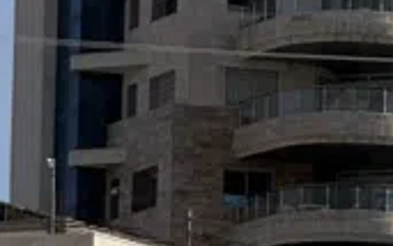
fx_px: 5111
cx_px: 625
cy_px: 246
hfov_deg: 4.4
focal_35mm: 477
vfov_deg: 2.8
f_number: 2.8
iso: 50
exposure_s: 1/2212
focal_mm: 15.66
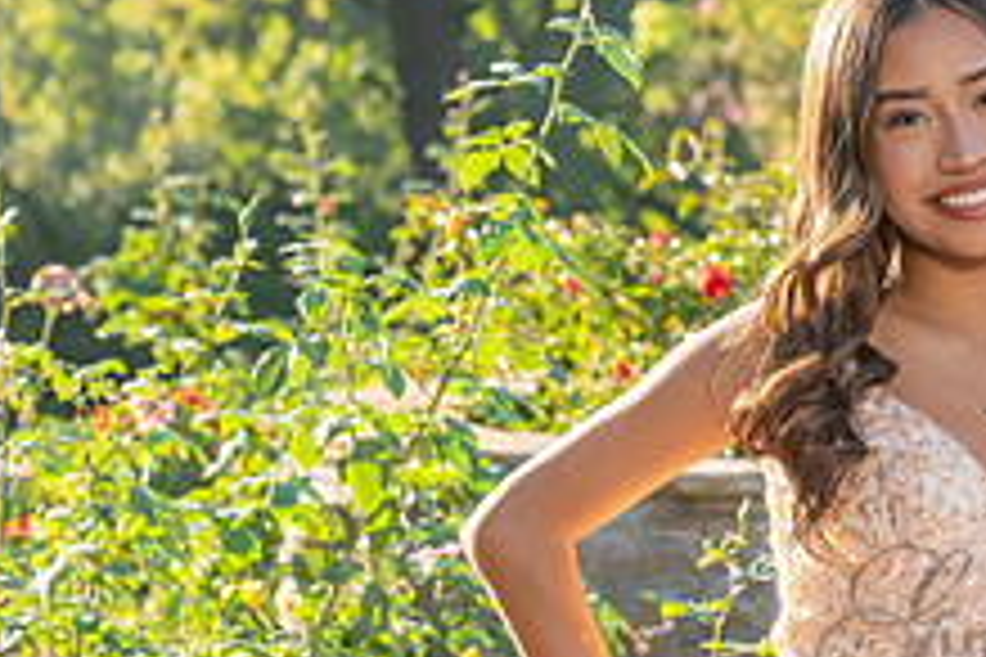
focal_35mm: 185
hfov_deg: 10.9
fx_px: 5067
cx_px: 1166
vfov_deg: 7.4
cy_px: 628
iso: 200
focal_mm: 70
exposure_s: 1/200
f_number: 5.6
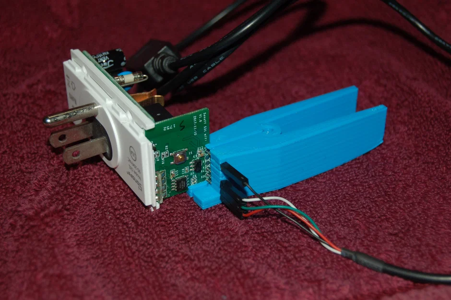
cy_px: 150
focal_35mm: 69
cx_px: 226
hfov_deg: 29.3
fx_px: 864
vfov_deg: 19.7
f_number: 5.3
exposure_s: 1/60
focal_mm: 46
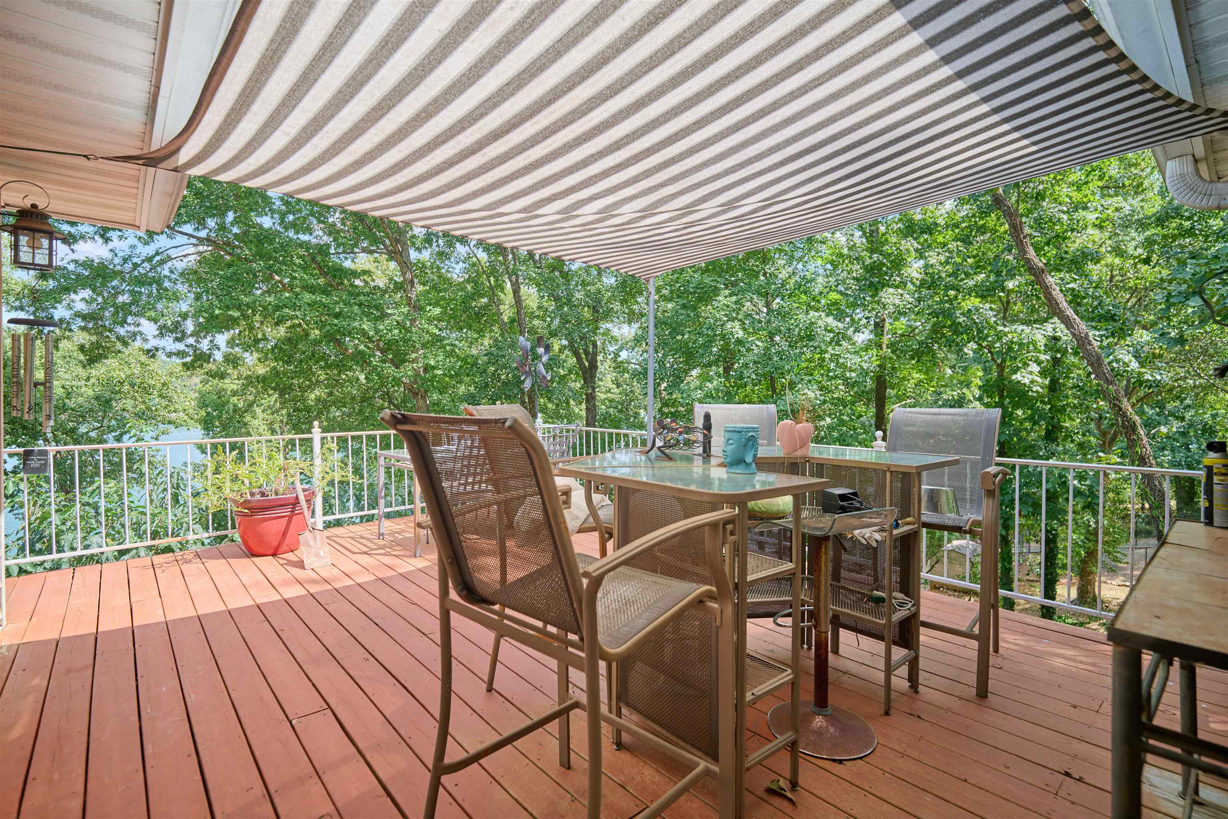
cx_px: 614
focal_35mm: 16
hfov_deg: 96.7
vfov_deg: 73.7
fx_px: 546
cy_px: 410
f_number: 3.2
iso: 125
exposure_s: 1/1250
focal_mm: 16
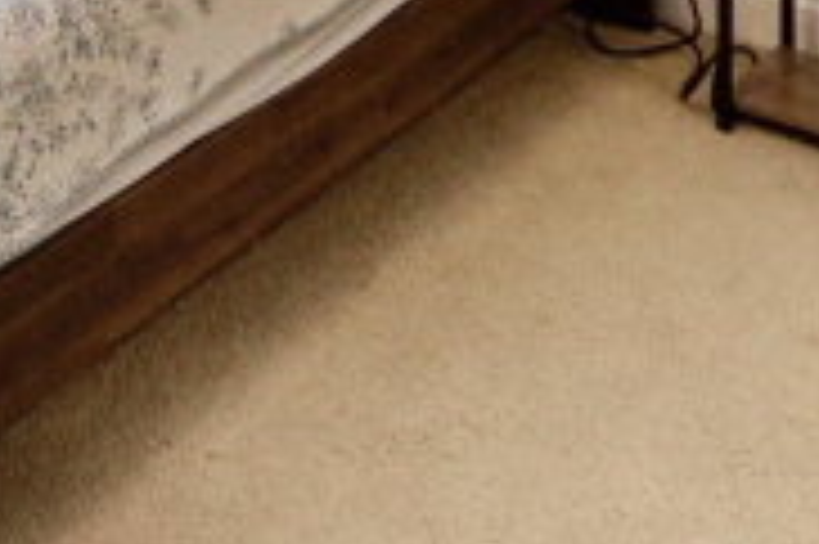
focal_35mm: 62
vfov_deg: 19.8
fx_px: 1409
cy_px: -198
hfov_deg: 28.5
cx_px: -148
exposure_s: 1/60
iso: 560
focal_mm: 10
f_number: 3.5
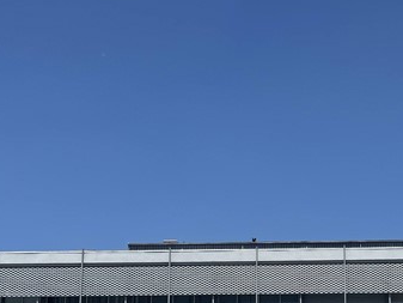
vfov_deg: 18.2
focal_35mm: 79
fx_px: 920
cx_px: 273
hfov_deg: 24.6
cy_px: 296
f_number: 1.5
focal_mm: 5.7
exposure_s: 1/6211
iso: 50
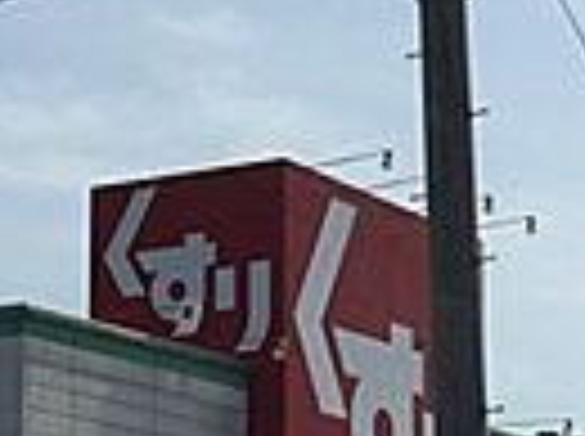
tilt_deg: +11.0
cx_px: 324
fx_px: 2260
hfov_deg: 14.7
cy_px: 315
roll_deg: +0.2
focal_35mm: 134
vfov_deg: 11.0
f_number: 2.2
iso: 32
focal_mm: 4.15
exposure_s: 1/4405
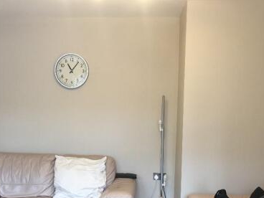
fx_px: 351
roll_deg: -0.3
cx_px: 120
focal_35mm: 46
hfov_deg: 41.2
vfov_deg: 30.8
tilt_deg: -6.8
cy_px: 156
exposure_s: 1/17
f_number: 2.2
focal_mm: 4.15
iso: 50
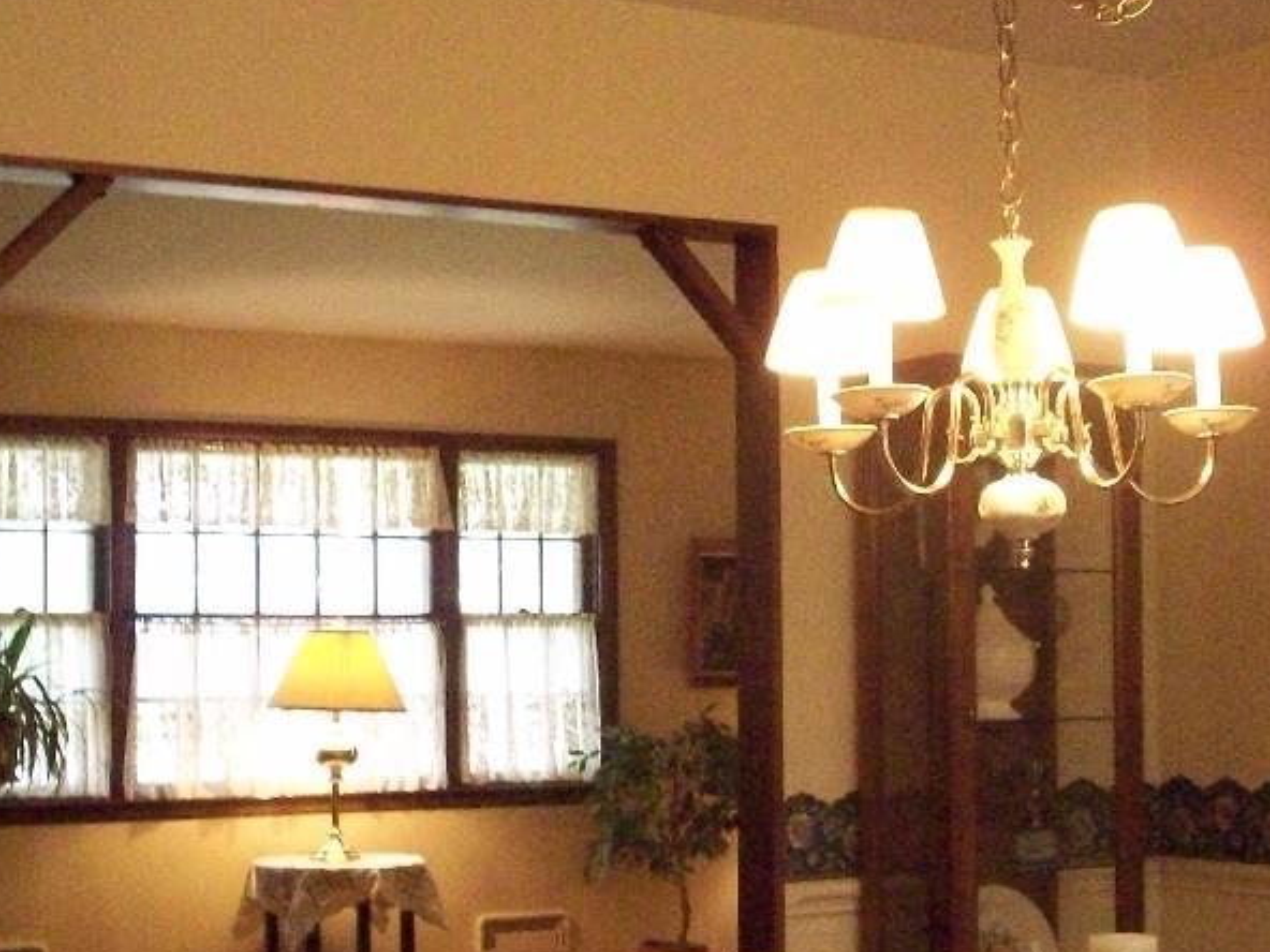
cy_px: 587
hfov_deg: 30.3
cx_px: 584
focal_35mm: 64
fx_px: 2348
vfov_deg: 22.9
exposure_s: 1/64
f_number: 2.8
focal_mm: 6.2
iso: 800
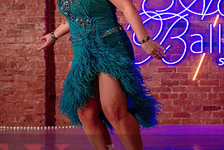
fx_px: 554
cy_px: 32
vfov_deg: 15.3
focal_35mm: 89
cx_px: 217
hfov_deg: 22.1
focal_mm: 32
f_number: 2
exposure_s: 1/400
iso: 800
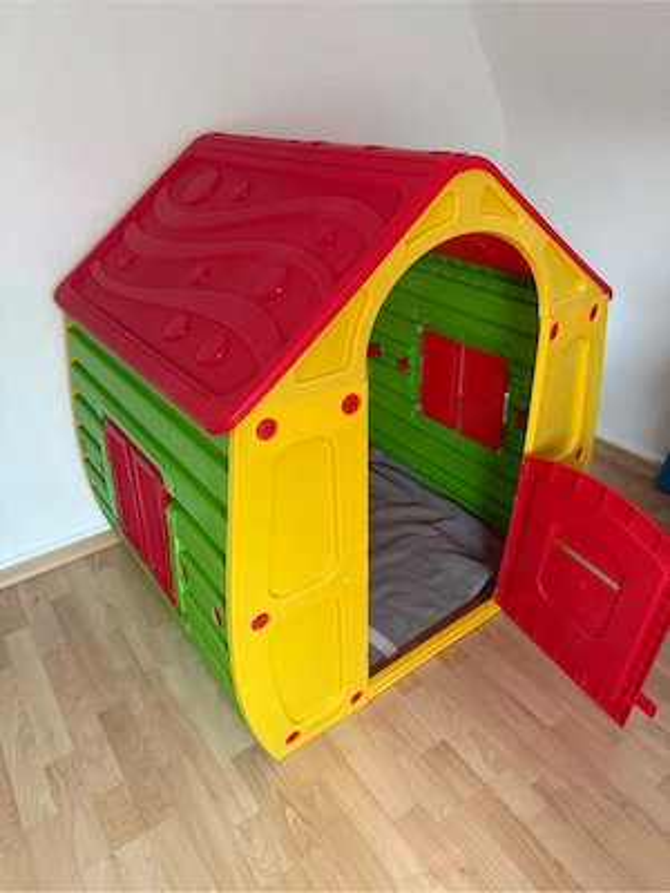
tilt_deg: -29.8
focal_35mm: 24
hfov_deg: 56.8
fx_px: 619
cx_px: 335
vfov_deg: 71.6
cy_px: 446
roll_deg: +1.9
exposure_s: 1/60
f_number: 1.78
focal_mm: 6.76
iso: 250
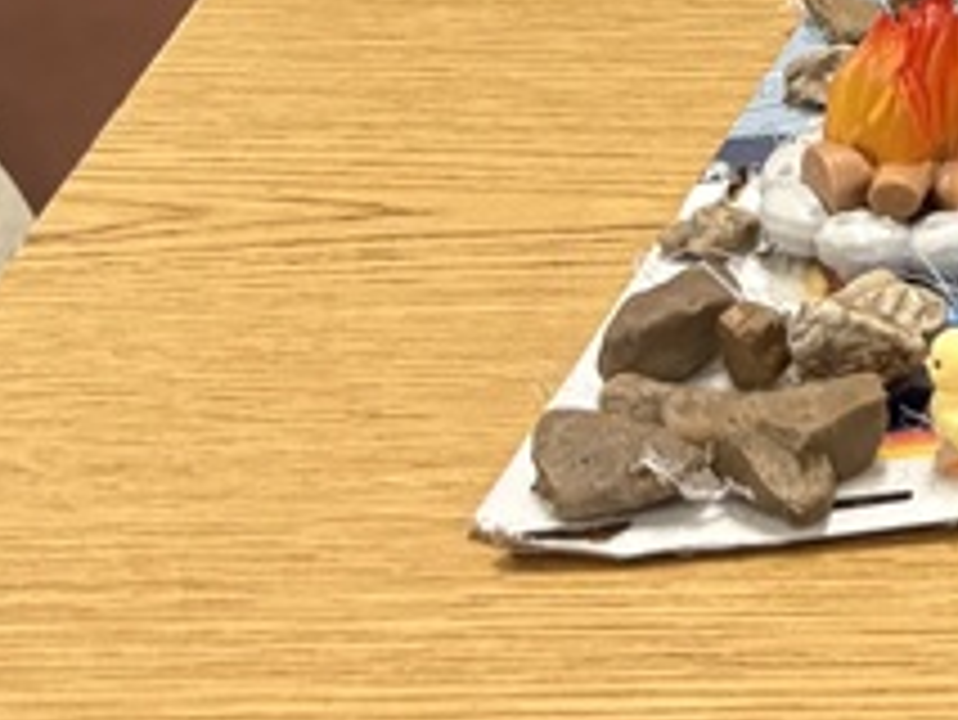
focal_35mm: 125
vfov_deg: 10.8
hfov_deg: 14.4
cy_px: -765
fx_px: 3461
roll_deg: -0.2
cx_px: 1556
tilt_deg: -12.4
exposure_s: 1/60
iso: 200
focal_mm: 5.96
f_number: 1.6
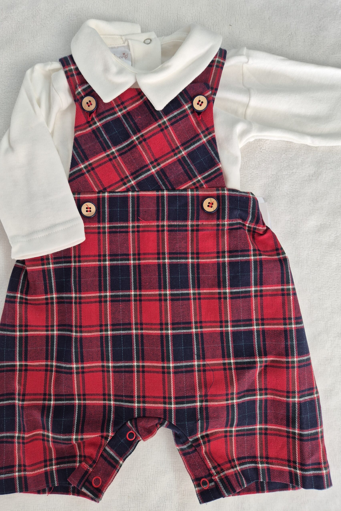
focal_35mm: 24
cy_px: 256
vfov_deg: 73.7
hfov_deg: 53.0
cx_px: 154
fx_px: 341
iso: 80
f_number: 1.8
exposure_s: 1/100
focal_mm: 5.4
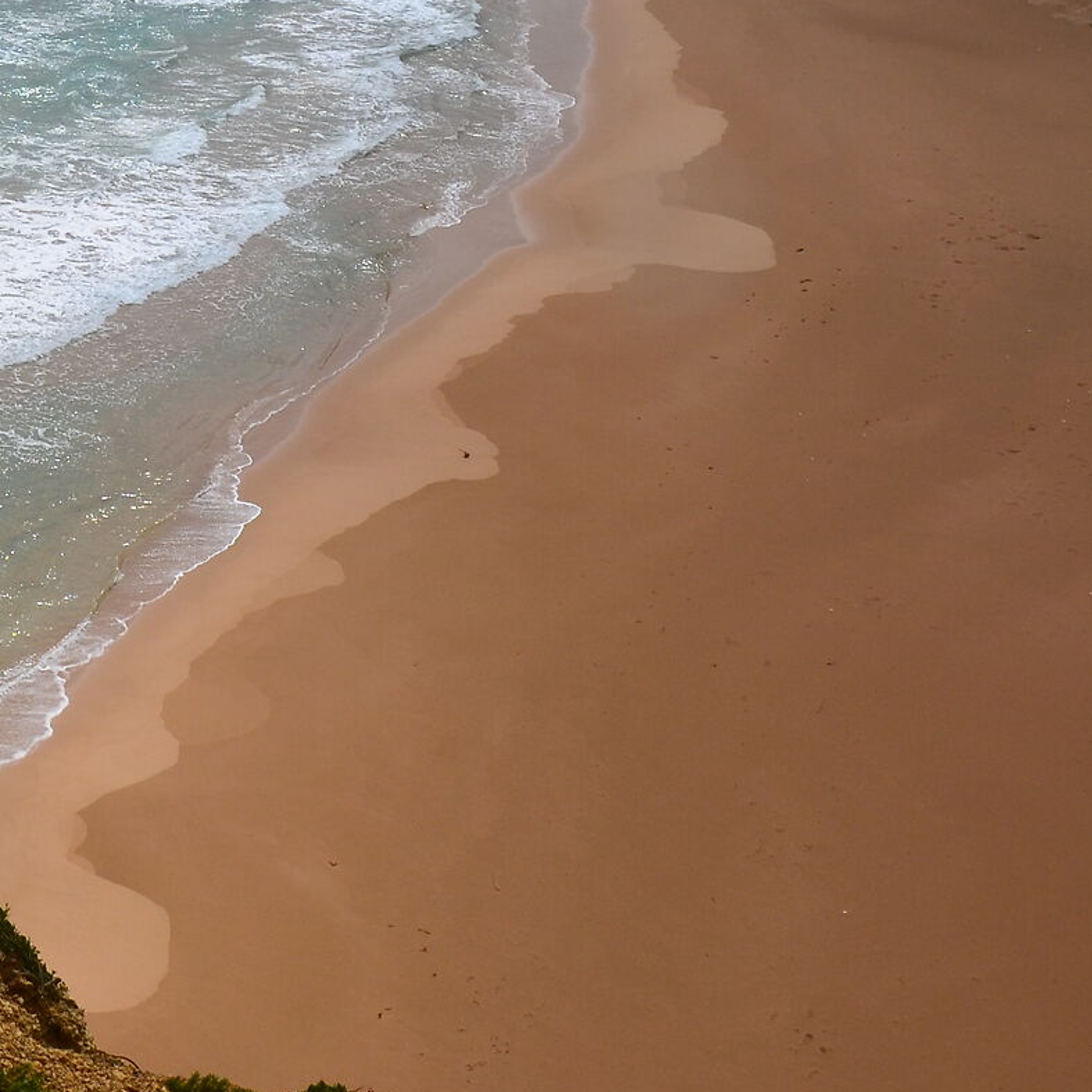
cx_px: -44
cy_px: 32
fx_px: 2498
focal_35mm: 70
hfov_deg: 23.4
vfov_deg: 23.7
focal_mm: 18
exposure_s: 1/500
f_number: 11
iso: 180
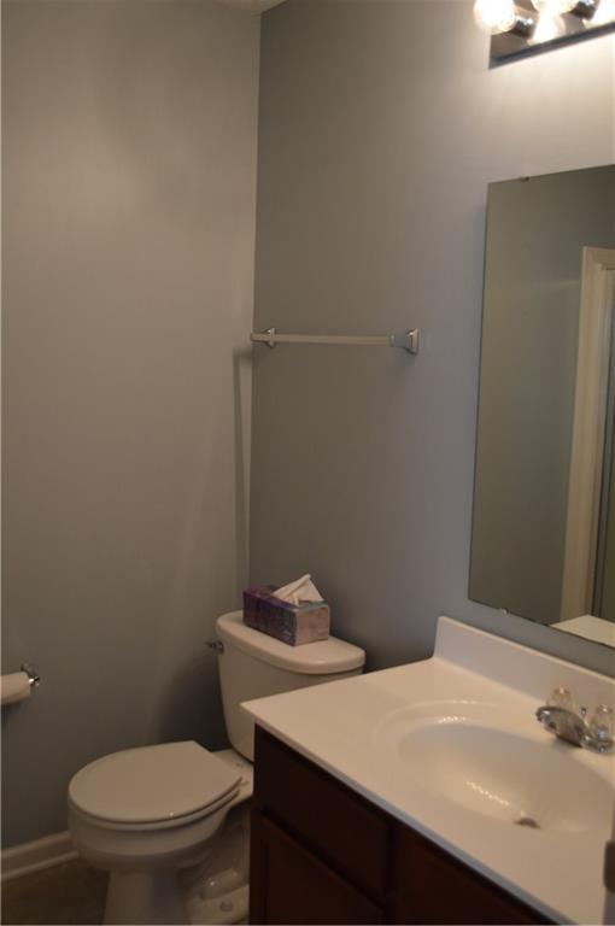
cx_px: 308
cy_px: 463
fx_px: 848
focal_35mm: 33
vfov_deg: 57.3
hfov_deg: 39.9
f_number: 4
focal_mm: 22
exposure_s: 1/60
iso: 400
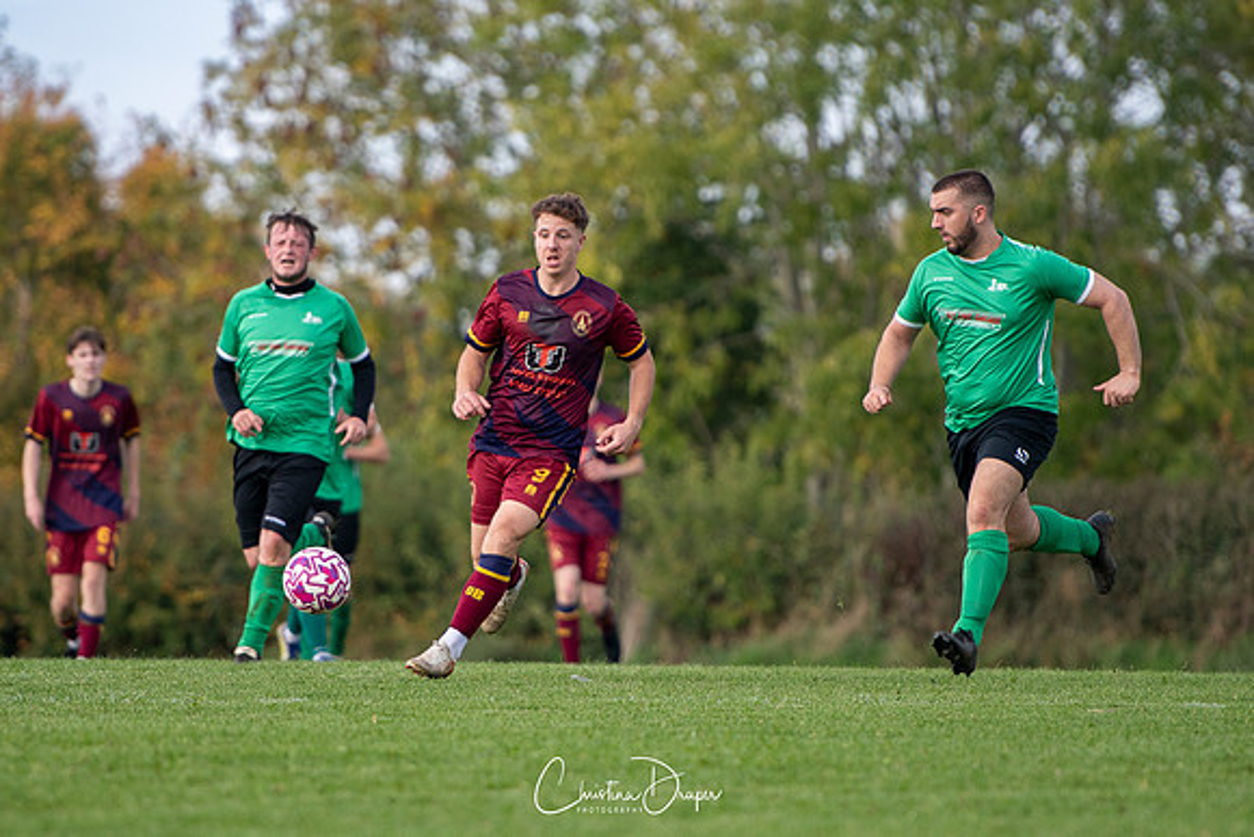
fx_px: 12638
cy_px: 414
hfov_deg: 5.7
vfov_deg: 3.8
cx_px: 553
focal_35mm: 363
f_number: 2.8
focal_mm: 200
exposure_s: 1/1600
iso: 320
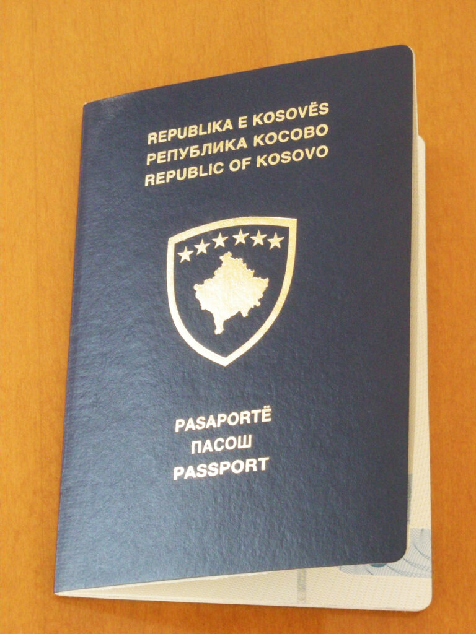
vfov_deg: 18.7
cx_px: 238
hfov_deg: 14.1
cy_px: 317
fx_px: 1925
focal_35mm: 105
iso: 400
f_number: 4.7
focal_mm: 17.1
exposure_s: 1/51.8
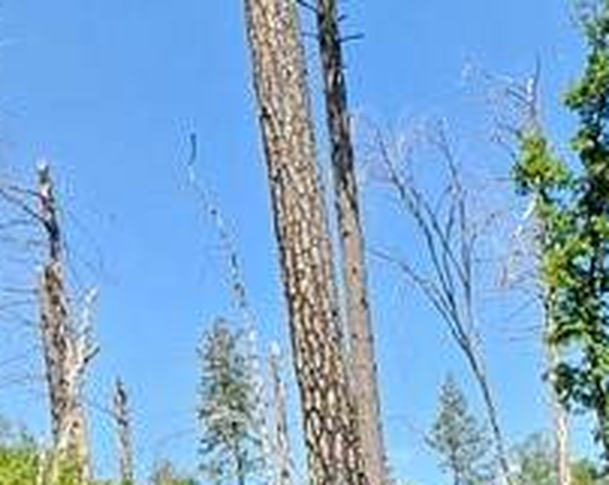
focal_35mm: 114
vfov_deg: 11.7
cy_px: 1057
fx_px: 2052
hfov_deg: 16.0
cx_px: 799
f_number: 1.7
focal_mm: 6.3
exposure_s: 1/214
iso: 10
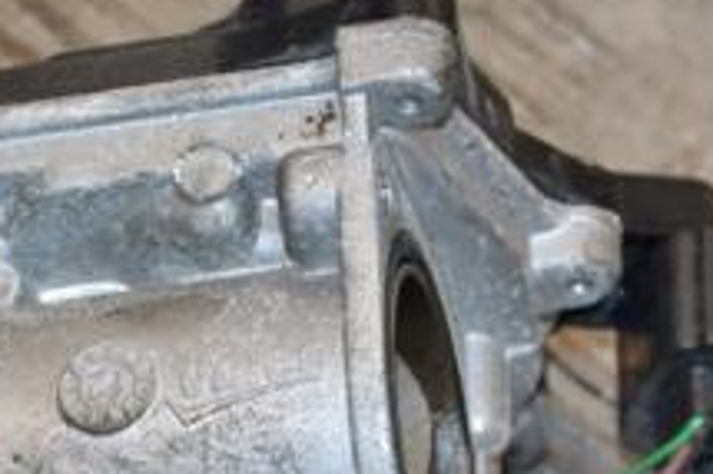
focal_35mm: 243
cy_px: 428
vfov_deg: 5.6
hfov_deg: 8.5
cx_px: 106
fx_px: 4809
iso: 800
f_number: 5.6
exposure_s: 1/200
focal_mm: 58
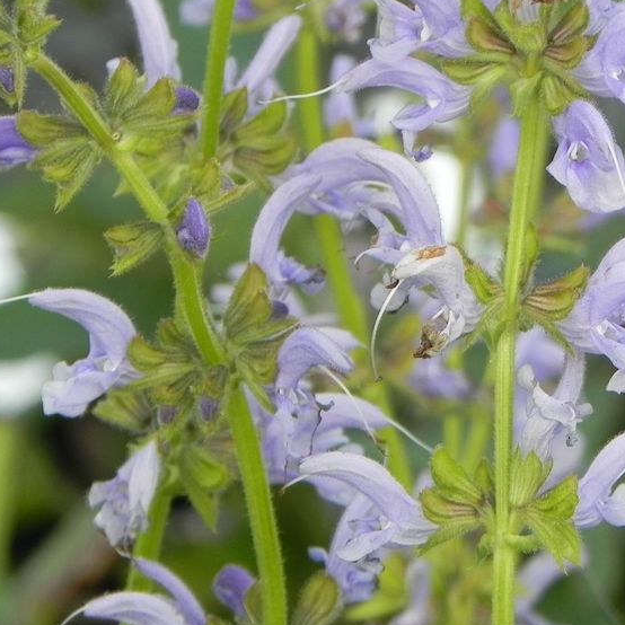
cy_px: 404
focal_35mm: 495
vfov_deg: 3.5
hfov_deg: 3.5
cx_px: 551
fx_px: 10111
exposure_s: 1/250
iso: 160
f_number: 5
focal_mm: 51.8
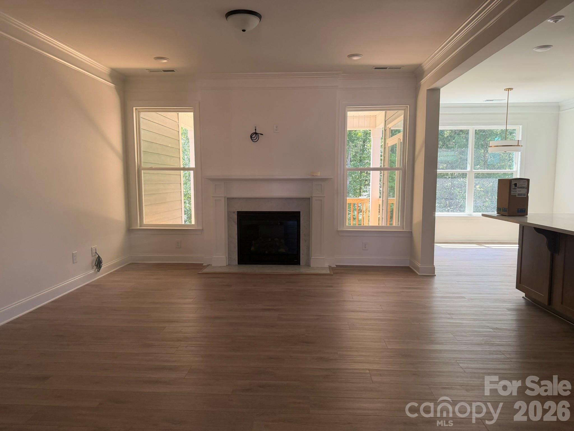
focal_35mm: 24
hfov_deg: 71.6
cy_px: 216
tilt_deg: -4.9
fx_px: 398
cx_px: 287
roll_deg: -0.1
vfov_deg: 56.8
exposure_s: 1/227
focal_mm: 6.76
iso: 160
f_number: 1.78
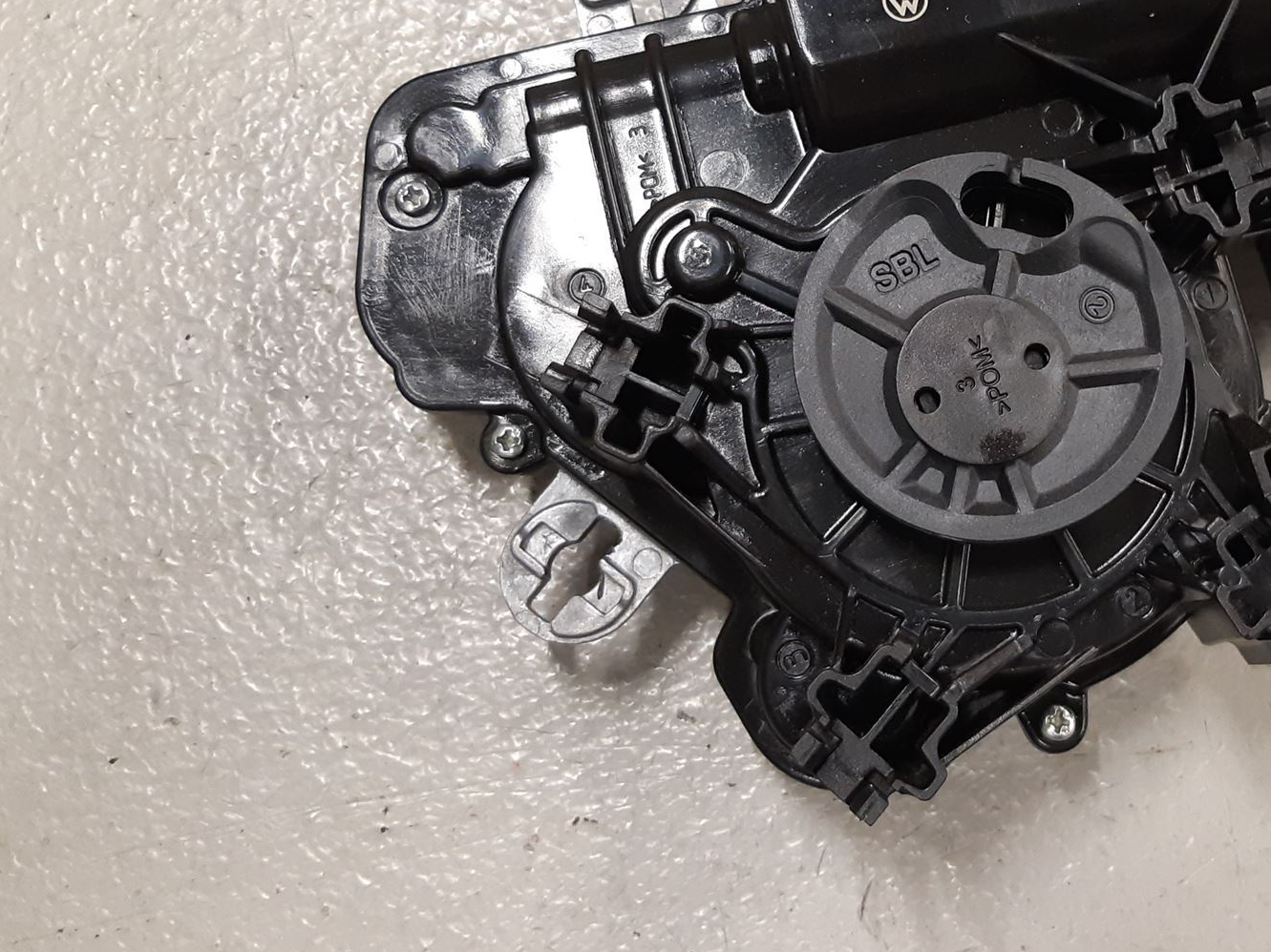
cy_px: 285
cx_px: 918
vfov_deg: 35.4
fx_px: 1469
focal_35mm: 40
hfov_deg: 45.5
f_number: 1.7
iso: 160
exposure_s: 1/50
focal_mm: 3.93
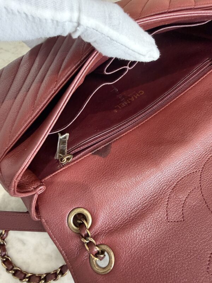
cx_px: 106
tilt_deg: -60.6
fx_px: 196
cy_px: 142
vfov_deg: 71.6
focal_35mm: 24
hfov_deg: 56.8
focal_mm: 2.22
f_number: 2.2
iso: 640
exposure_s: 1/60
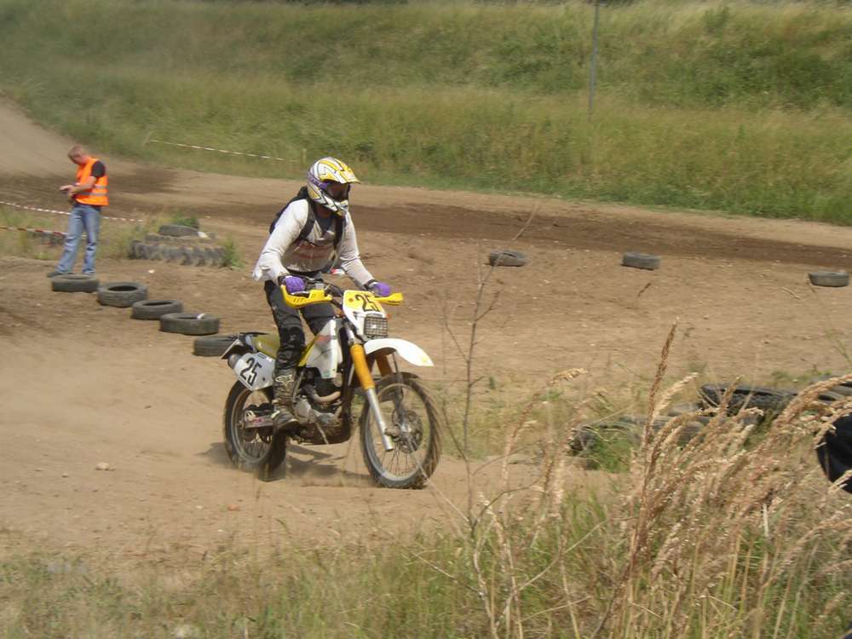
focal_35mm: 70
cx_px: 426
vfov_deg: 21.0
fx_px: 1723
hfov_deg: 27.8
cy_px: 320
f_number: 8.4
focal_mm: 10.8
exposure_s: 1/160
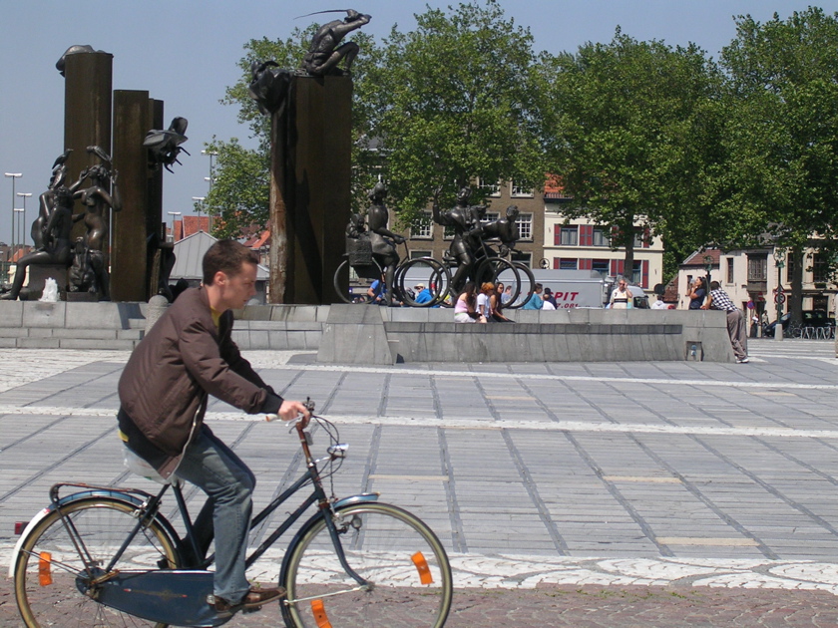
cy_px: 314
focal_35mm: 115
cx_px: 419
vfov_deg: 12.9
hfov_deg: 17.1
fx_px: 2784
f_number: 4.9
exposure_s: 1/506
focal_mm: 17.4
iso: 50
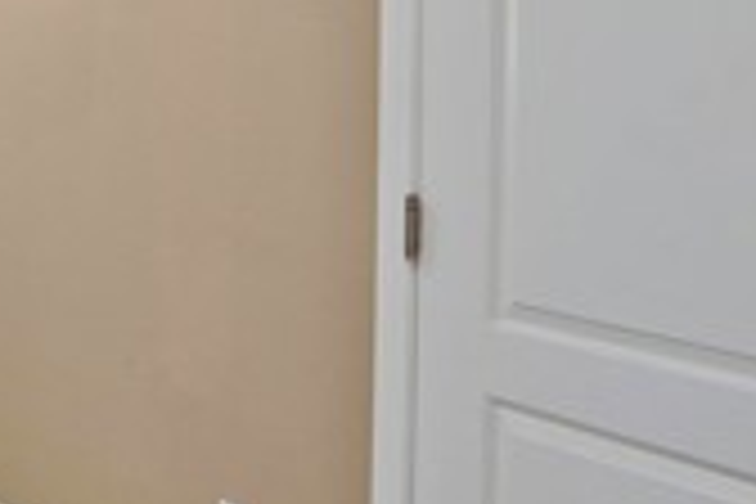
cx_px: -171
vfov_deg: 21.4
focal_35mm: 61
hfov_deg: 28.3
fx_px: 1281
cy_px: -16
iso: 400
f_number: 5.6
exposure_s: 1/200
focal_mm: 16
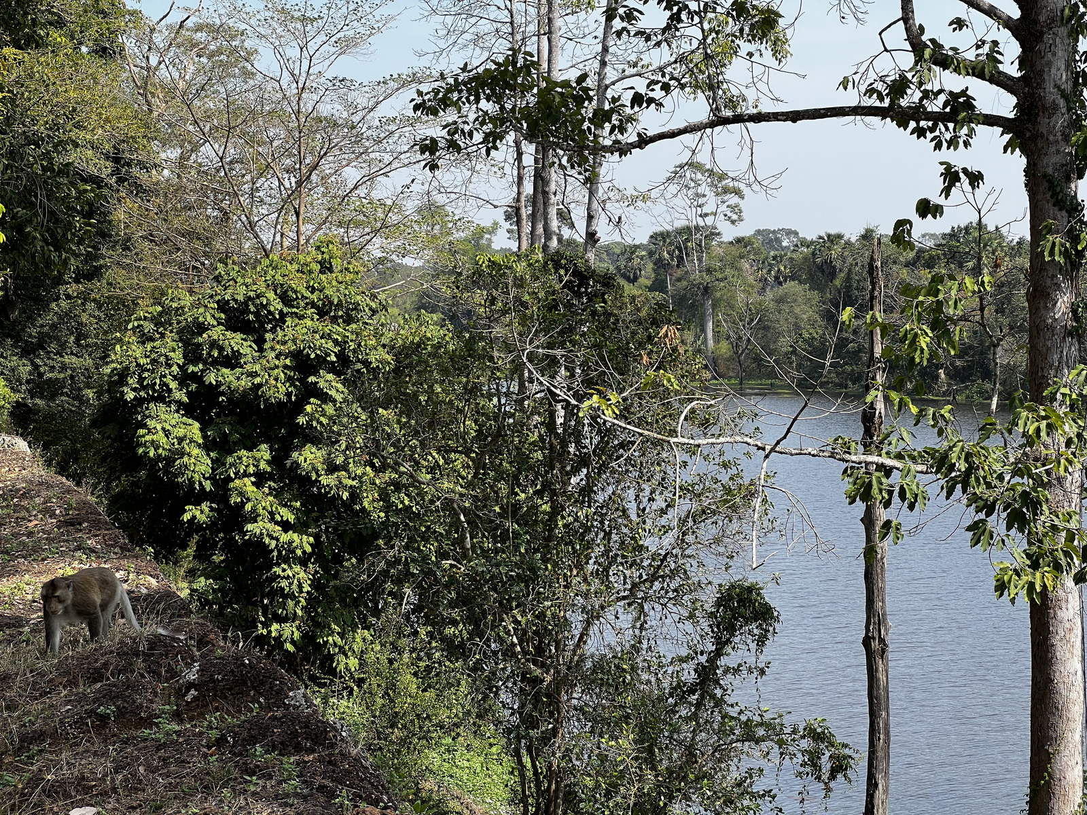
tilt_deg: -1.8
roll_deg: +1.0
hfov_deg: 25.3
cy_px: 408
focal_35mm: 77
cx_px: 544
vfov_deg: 19.1
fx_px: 2418
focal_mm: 9
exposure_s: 1/442
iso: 32
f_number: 2.8
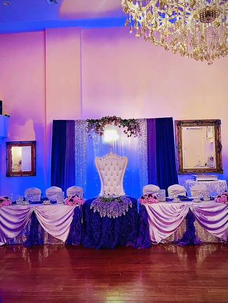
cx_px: 112
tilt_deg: +4.3
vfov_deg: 59.8
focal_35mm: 30
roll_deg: +1.1
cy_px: 133
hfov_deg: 46.8
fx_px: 263
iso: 200
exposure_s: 1/60
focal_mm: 5.7
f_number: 1.5
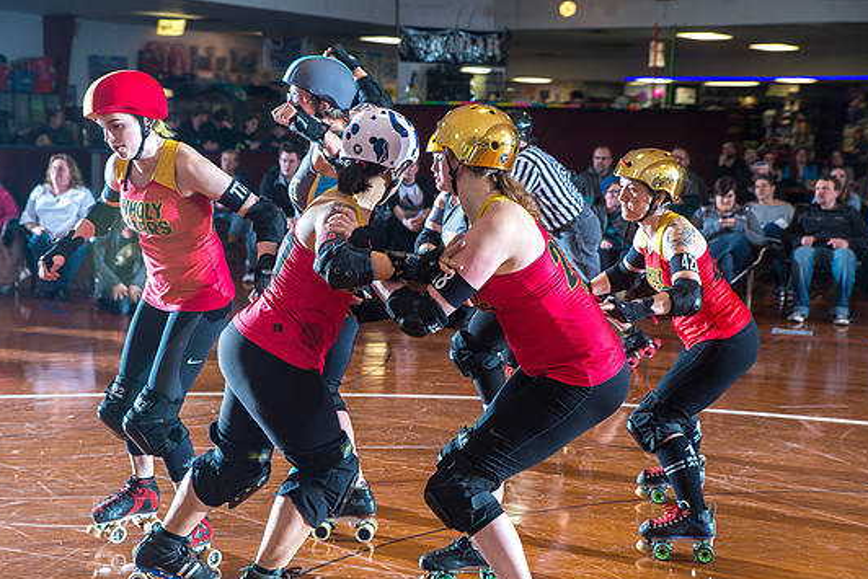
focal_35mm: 61
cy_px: 312
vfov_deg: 22.3
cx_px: 421
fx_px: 1471
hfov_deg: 32.9
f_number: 5.6
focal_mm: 56
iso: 800
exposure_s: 1/160
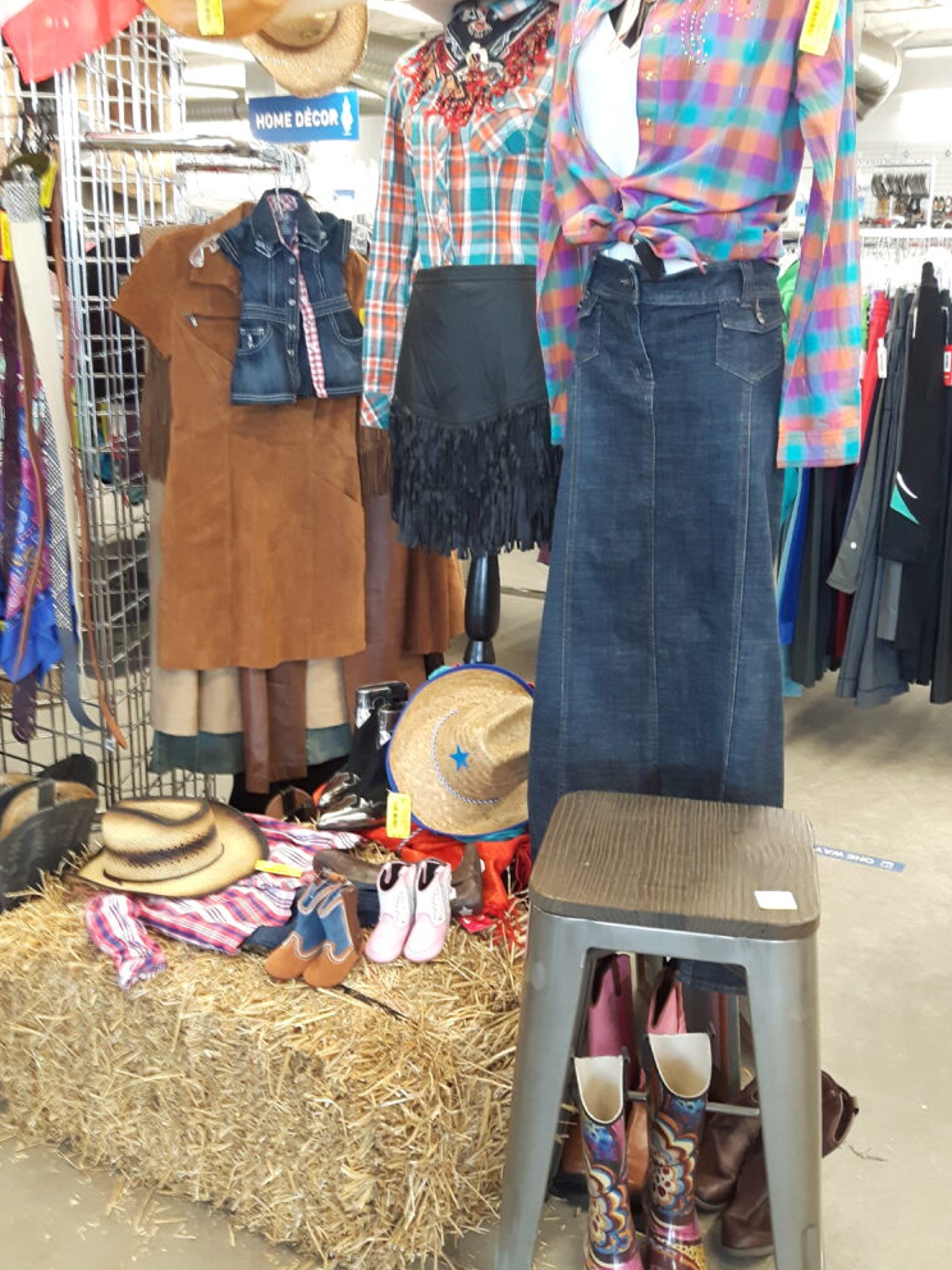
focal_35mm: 32
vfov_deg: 56.8
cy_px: 626
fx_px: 1173
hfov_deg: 44.2
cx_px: 485
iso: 160
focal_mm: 3.7
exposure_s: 1/20
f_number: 1.9
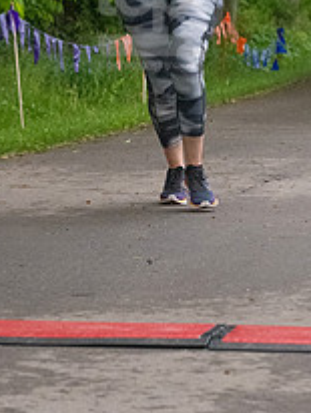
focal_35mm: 220
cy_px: 14
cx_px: 145
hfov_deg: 6.8
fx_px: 2630
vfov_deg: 8.9
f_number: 5.6
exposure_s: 1/1250
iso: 6400
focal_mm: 70
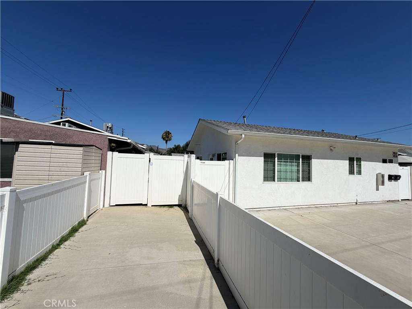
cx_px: 206
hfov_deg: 102.1
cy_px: 154
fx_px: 167
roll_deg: -0.9
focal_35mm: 14
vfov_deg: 85.7
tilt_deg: +4.4
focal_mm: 2.22
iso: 20
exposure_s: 1/2165
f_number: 2.2
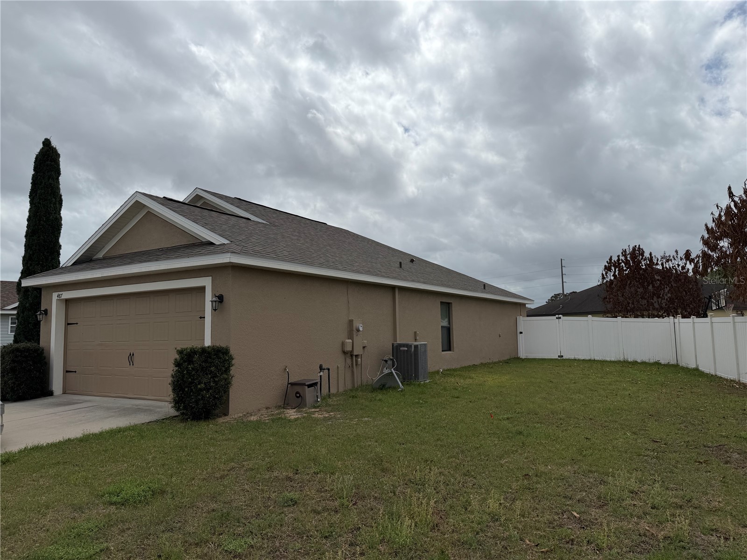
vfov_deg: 56.8
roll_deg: +1.7
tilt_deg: +5.1
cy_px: 280
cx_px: 374
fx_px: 518
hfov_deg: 71.6
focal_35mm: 24
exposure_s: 1/14286
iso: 80
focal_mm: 6.76
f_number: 1.78
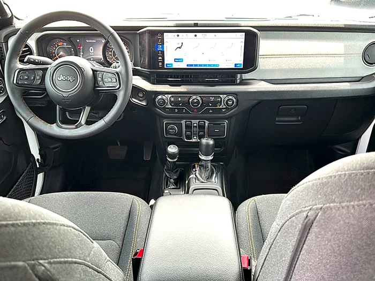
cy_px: 140
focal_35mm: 25
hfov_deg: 69.4
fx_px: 271
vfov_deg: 54.9
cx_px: 188
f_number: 1.78
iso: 100
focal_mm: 6.86
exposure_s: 1/113
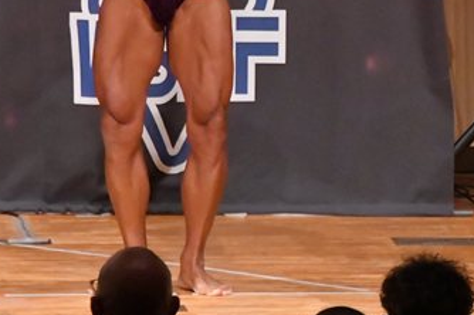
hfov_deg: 3.1
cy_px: -13
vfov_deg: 2.1
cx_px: 347
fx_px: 8694
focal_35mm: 661
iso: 12800
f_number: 5.6
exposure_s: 1/400
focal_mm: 190
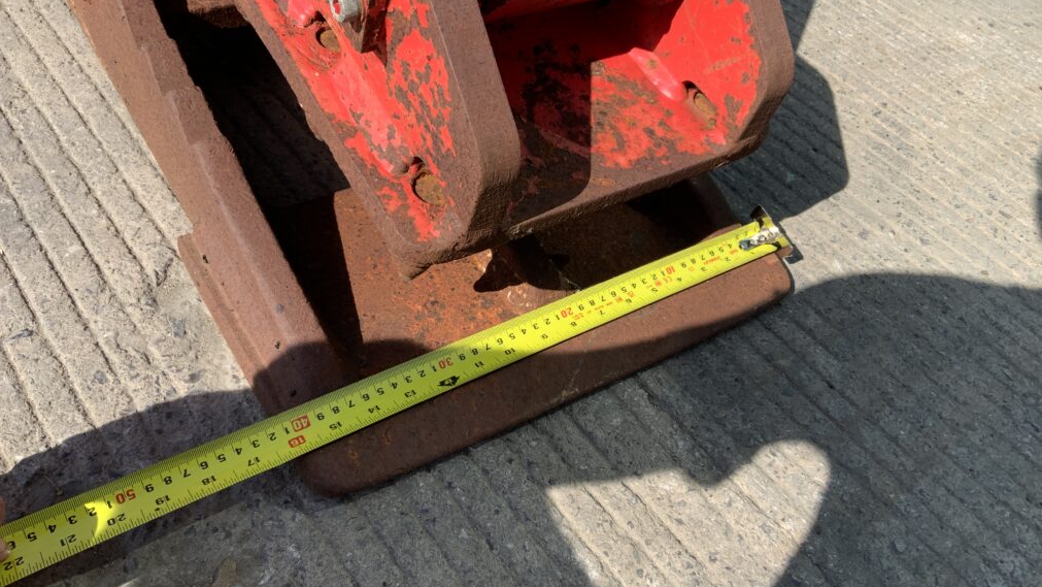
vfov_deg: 36.7
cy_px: 271
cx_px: 518
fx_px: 884
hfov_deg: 61.0
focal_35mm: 32
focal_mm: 3
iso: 16
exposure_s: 1/1015
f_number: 1.8
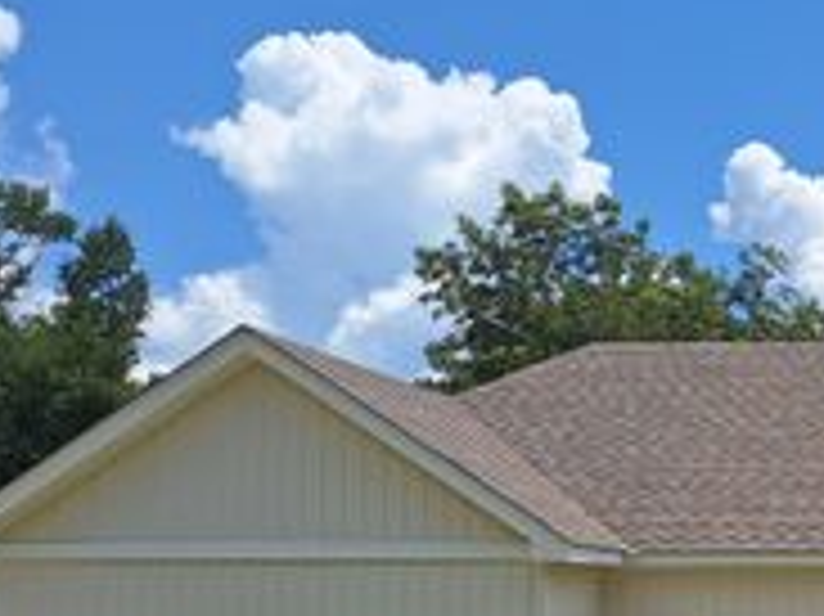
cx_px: 955
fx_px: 1499
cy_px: 573
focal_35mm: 63
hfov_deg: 27.5
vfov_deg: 22.6
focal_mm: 5.54
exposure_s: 1/4975
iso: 40
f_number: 1.8
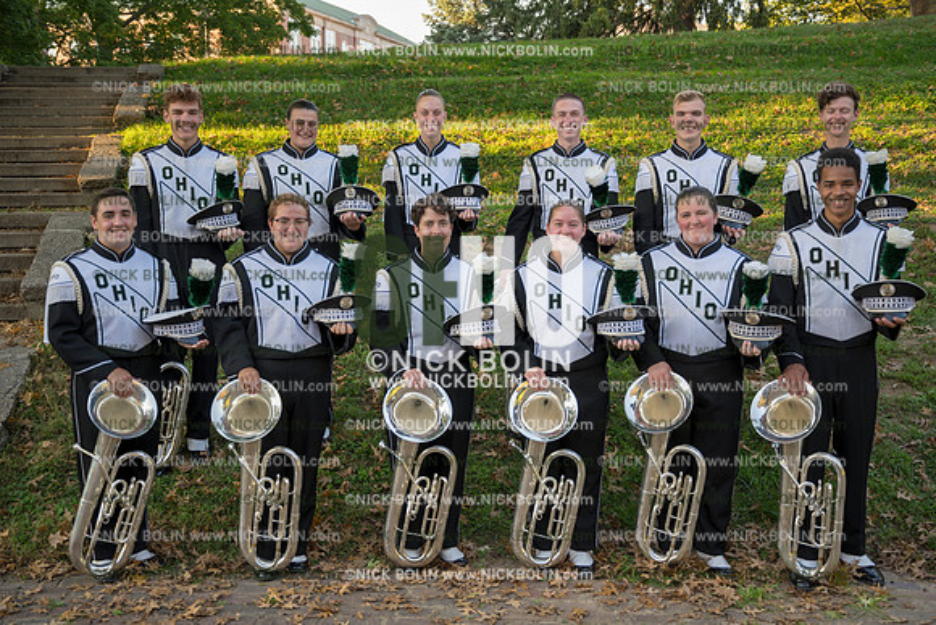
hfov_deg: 48.4
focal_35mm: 40
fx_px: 1040
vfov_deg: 33.4
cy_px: 312
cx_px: 468
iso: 125
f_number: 4
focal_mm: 40
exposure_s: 1/80
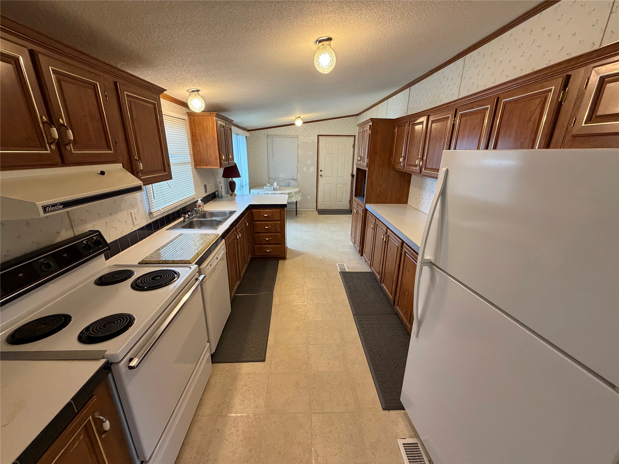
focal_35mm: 14
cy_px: 232
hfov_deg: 102.1
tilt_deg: -17.8
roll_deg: -0.1
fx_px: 250
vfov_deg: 85.7
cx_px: 310
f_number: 2.2
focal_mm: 2.22
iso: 320
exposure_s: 1/60
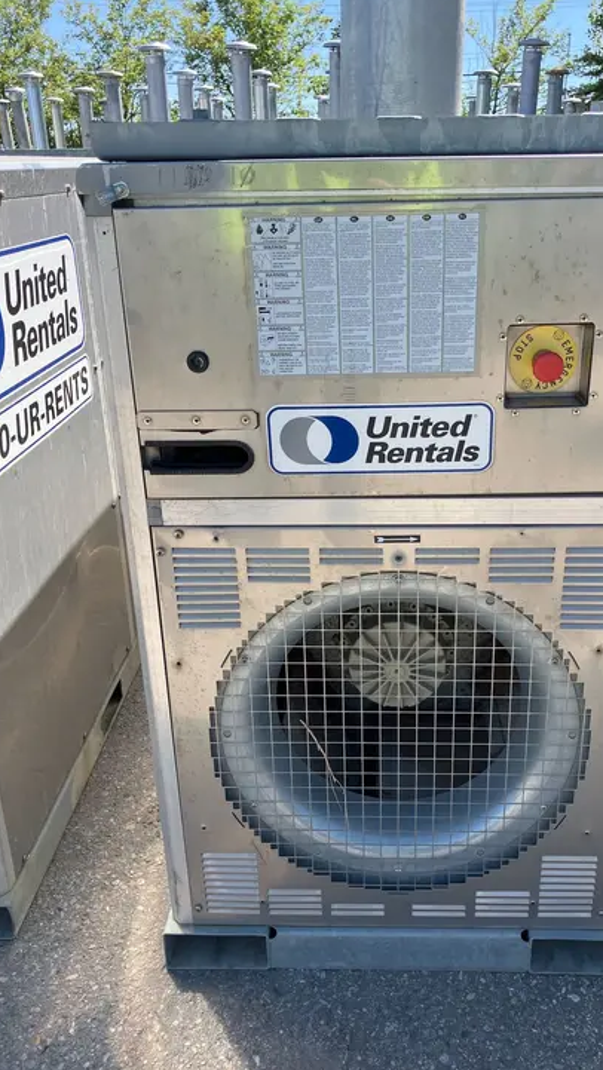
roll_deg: -0.6
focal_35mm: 31
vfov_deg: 62.6
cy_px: 531
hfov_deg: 37.7
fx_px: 880
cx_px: 353
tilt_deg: -20.1
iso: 32
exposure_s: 1/736
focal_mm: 3.99
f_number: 1.8
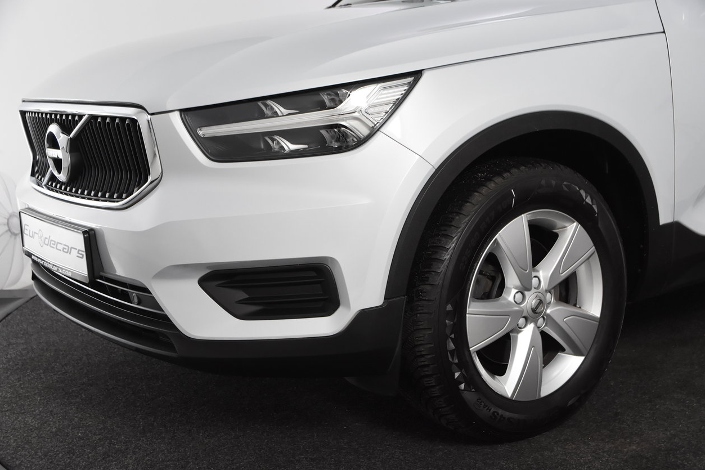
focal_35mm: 48
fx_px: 930
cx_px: 359
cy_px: 234
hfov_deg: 41.5
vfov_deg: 28.3
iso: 1600
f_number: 5
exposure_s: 1/100
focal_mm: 31
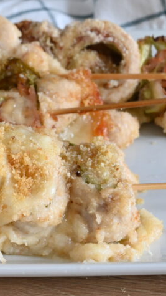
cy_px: 149
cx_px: -33
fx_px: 932
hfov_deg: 10.0
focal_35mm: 119
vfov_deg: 18.0
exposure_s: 1/30
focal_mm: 50
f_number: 9
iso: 800
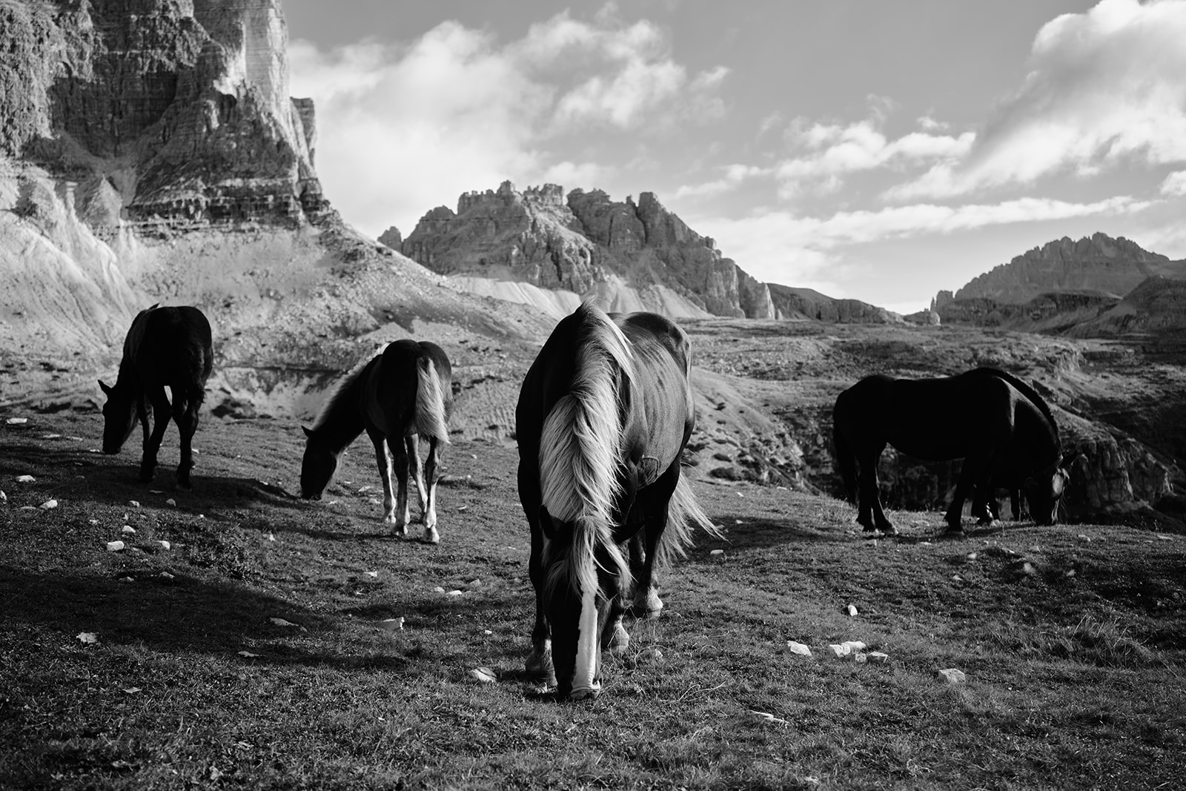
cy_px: 396
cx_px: 593
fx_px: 1153
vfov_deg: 37.9
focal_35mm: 35
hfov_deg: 54.4
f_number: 2.2
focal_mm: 23
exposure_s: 1/1600
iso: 125
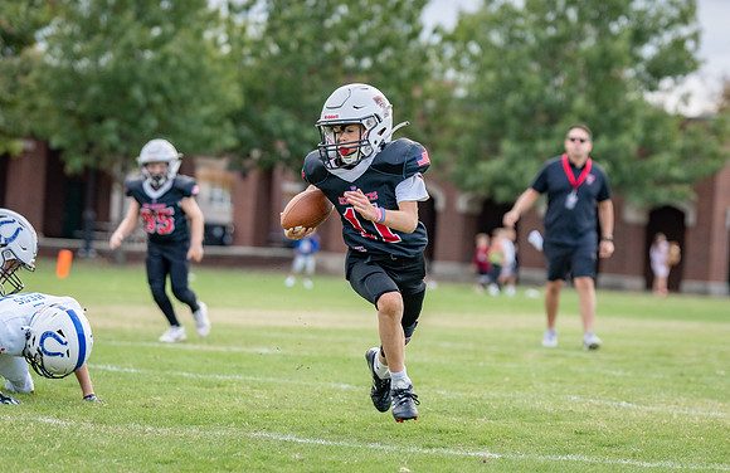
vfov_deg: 7.6
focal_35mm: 177
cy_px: 248
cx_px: 402
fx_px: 3562
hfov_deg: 11.7
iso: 500
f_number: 2.8
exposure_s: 1/1000
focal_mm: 115
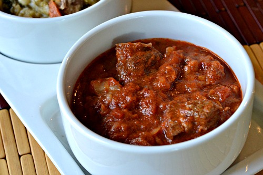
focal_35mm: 75
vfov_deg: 18.2
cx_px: 132
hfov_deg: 27.0
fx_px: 548
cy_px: 88
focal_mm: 50
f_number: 5.6
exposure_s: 1/125
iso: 1600
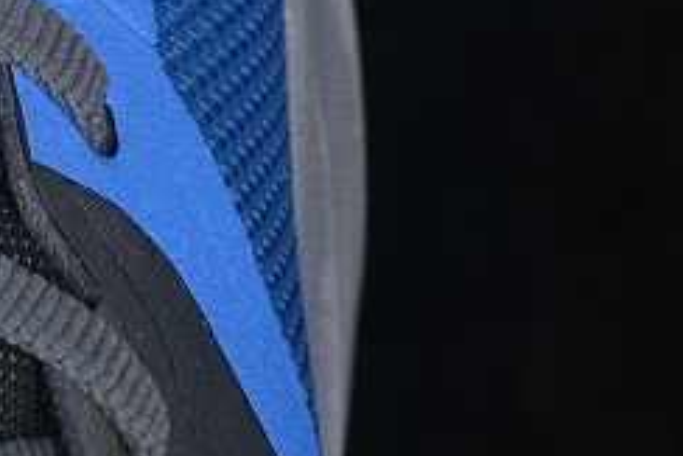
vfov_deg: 4.1
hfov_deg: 6.1
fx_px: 6302
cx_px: -353
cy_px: -260
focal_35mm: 332
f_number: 7.1
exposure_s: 1/60
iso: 160
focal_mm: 50
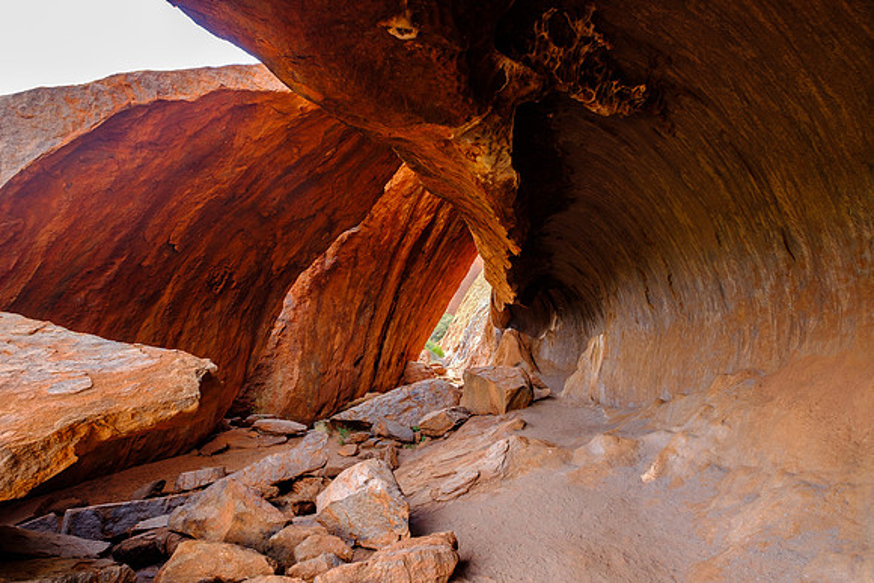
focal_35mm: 15
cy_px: 292
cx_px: 437
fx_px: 364
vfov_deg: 77.4
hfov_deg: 100.4
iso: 200
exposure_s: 1/10
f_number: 5.6
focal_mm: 10
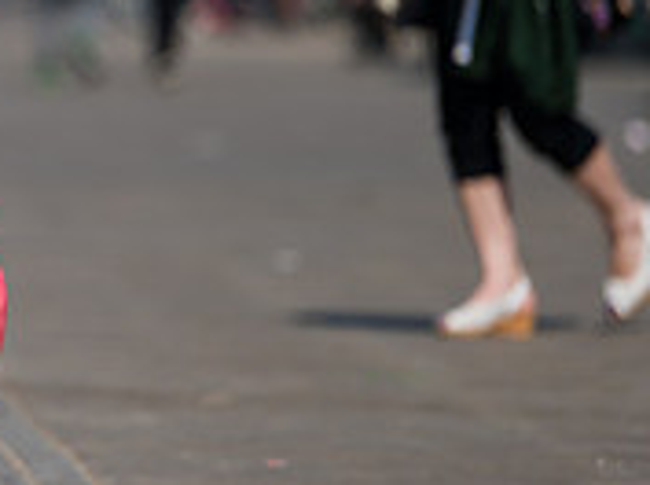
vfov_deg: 2.3
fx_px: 11825
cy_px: 22
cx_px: -312
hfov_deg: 3.1
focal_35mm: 631
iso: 200
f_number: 3.2
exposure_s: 1/8000
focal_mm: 200
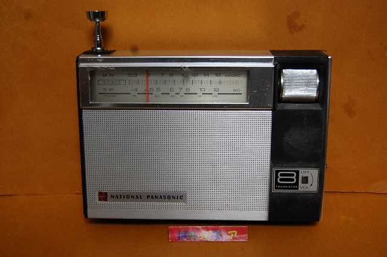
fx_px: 499
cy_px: 128
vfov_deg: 28.9
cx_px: 194
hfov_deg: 42.4
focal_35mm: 46
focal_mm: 31
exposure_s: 1/30
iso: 800
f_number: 4.5
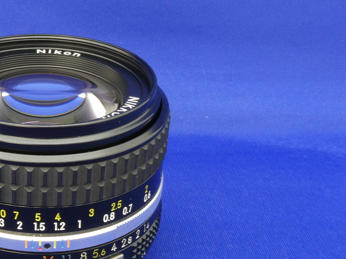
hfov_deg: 27.6
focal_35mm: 68
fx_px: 679
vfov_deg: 21.6
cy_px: 160
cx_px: 42
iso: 200
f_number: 8
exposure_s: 1
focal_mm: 6.3
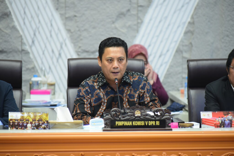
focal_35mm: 200
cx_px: 117
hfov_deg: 10.3
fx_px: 1300
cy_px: 78
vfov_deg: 6.9
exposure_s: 1/125
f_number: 4
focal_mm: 200
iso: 2500
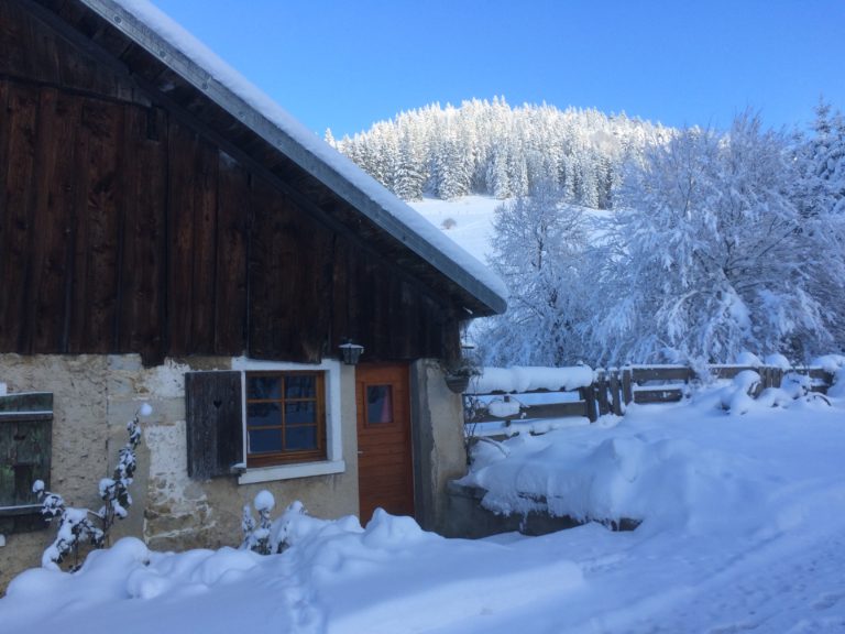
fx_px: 708
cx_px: 422
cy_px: 317
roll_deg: +3.1
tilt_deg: +2.6
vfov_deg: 48.2
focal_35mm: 29
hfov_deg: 61.7
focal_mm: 4.15
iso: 32
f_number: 2.2
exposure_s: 1/805
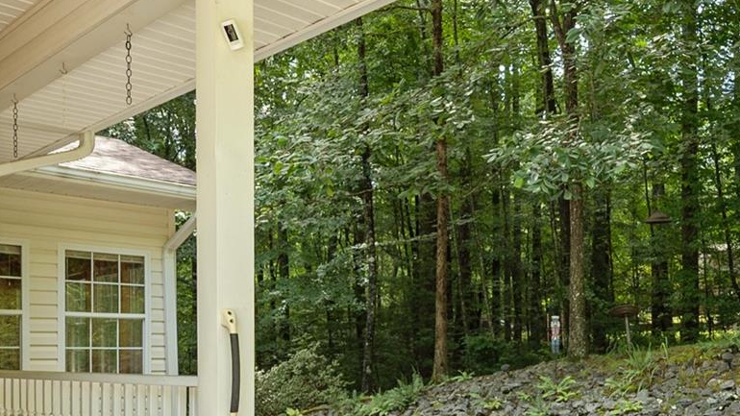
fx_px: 765
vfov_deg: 29.9
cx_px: 555
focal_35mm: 39
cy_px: 318
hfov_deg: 49.6
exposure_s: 1/80
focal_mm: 14
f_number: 7.1
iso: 320
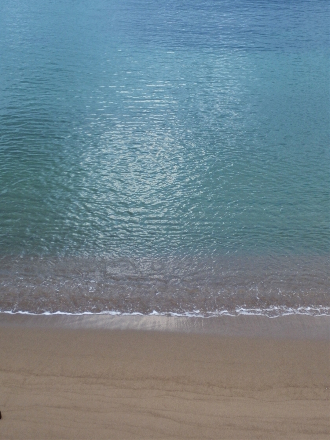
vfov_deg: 30.7
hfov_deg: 23.3
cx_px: 165
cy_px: 220
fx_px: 801
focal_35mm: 63
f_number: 4.6
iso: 200
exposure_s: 1/60
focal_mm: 11.2
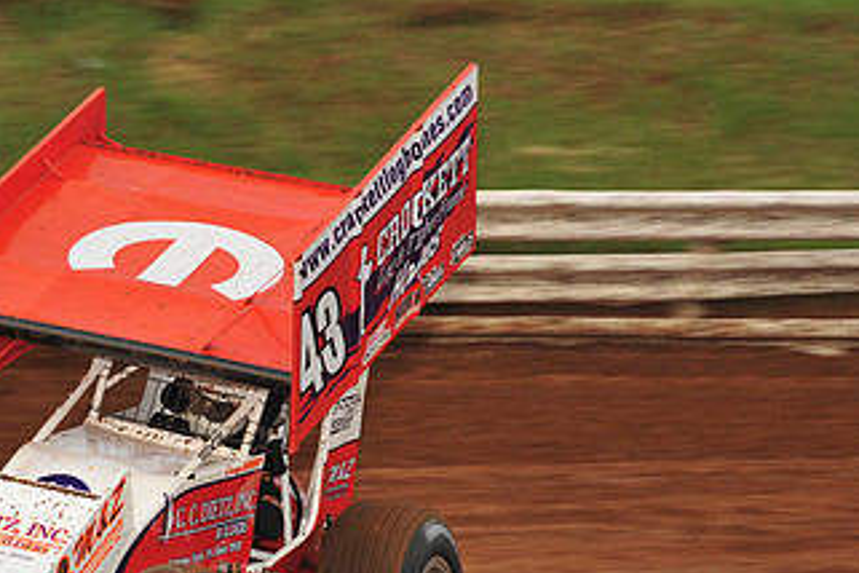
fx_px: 6251
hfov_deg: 7.8
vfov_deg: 5.2
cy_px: 426
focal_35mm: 262
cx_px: 131
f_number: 8
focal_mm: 145
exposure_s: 1/320
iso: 640
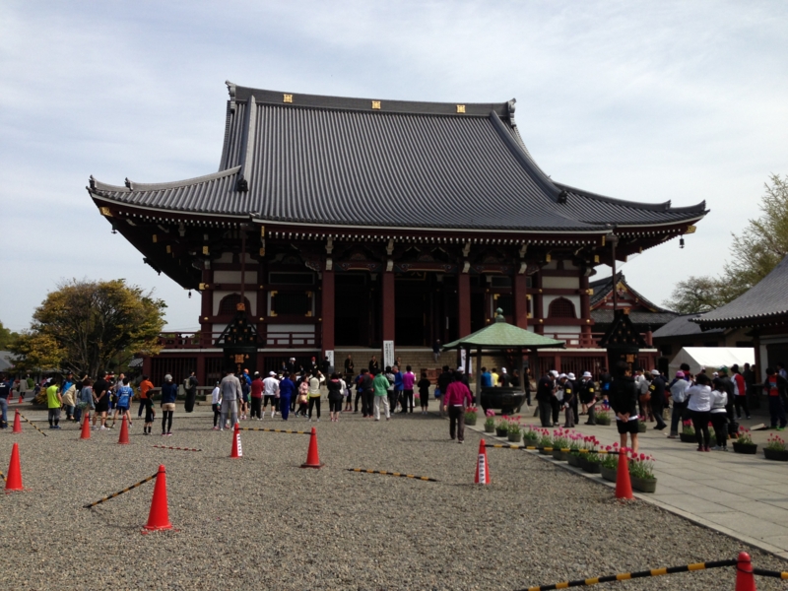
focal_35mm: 33
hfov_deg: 55.4
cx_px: 394
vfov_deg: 42.9
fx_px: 751
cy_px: 296
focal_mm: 4.13
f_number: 2.4
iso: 50
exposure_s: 1/1600
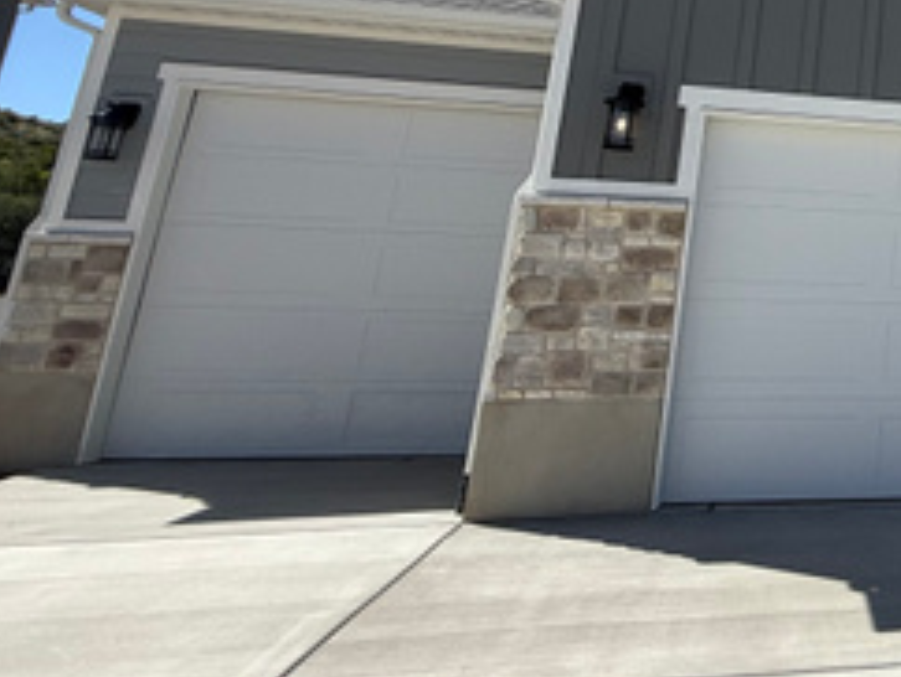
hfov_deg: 37.0
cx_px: 1102
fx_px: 964
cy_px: 78
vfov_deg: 36.5
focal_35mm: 37
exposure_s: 1/1534
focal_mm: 2.22
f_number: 2.2
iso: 50
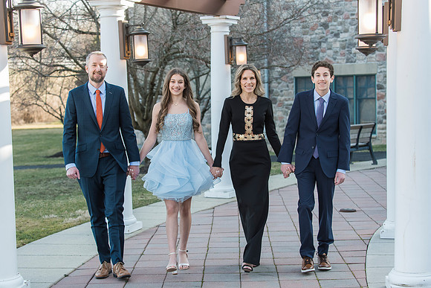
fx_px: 860
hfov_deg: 28.1
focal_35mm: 72
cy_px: 142
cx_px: 211
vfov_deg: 19.0
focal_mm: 70
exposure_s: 1/800
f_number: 4
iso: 800
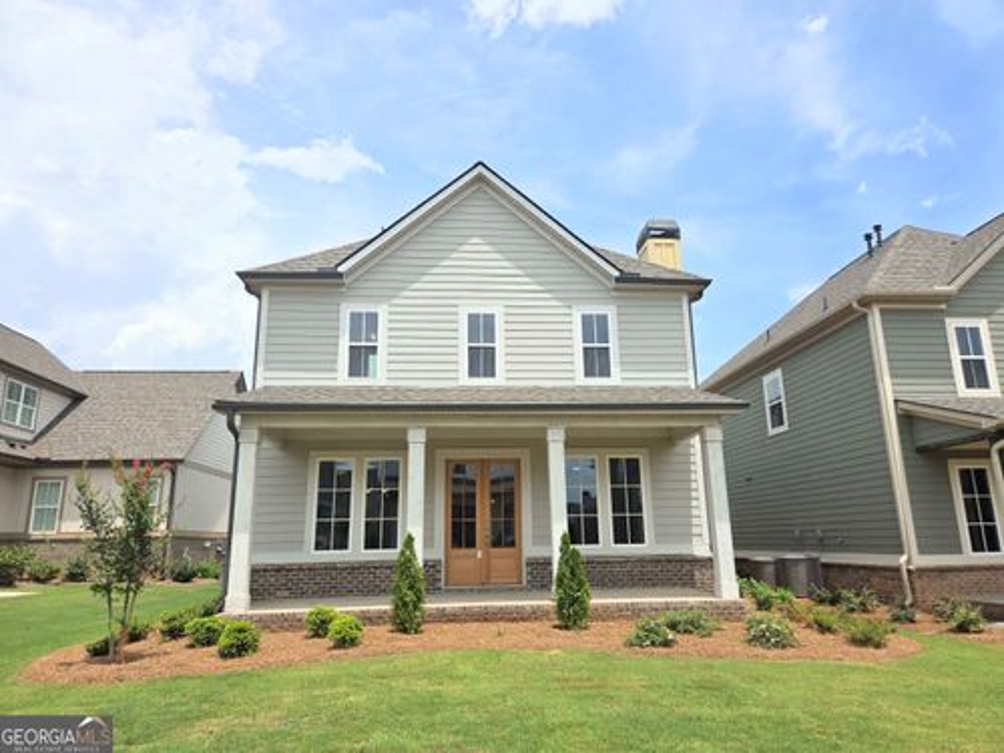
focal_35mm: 23
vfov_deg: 58.9
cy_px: 376
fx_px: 667
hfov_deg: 73.9
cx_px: 502
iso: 25
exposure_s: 1/2456
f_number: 1.8
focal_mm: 5.4
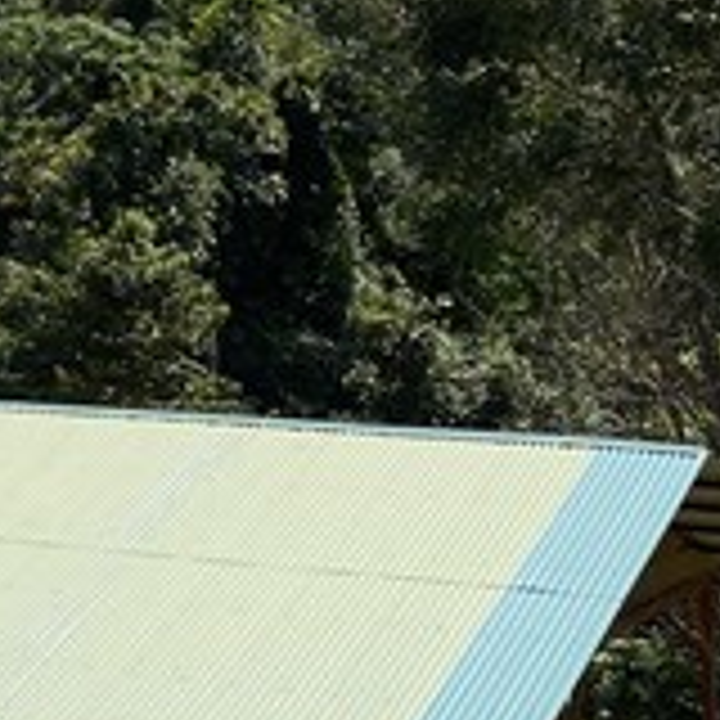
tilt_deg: +2.1
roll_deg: +0.7
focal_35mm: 115
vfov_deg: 14.9
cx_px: -670
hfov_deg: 13.3
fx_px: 2706
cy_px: 32
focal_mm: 4.25
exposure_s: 1/3846
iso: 32
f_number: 1.8
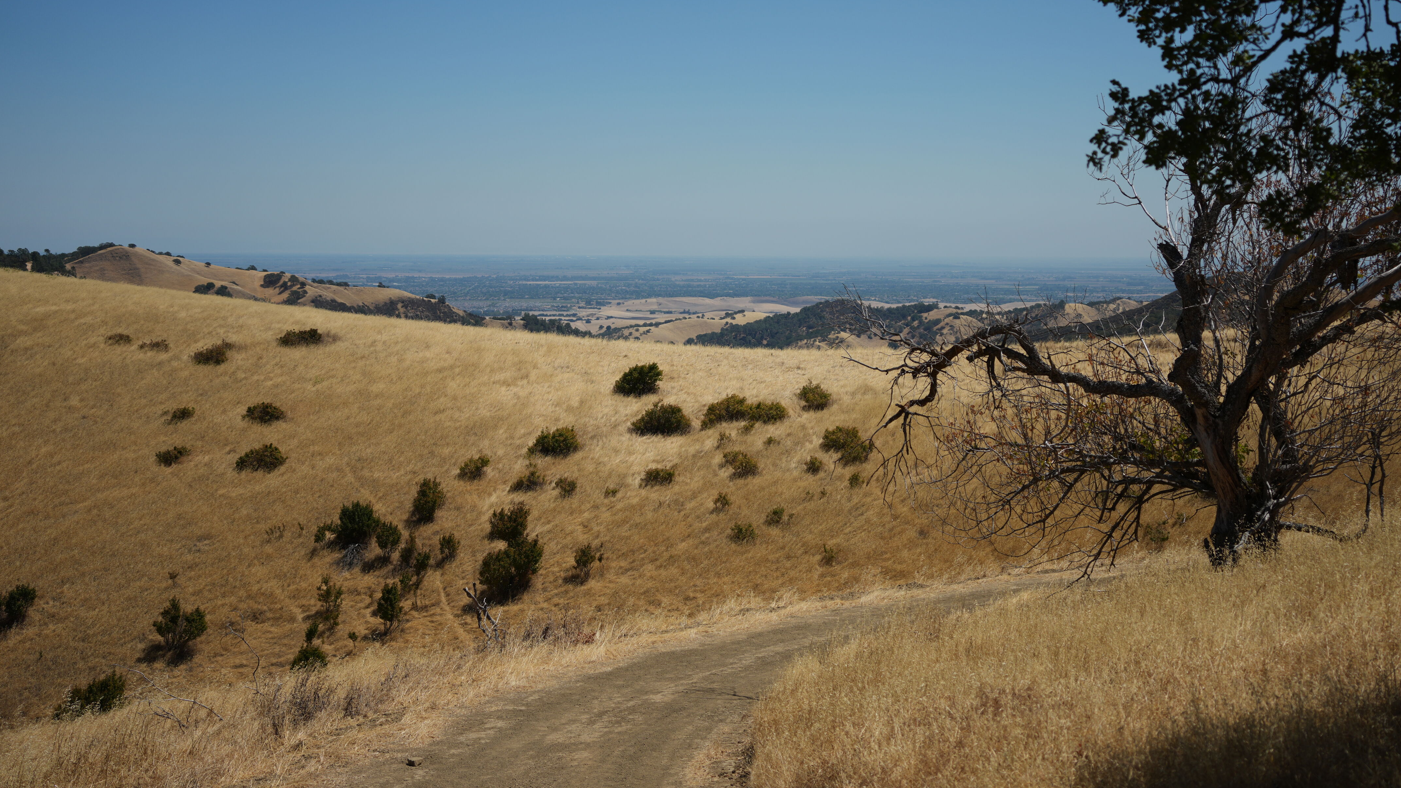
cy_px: 379
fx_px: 1969
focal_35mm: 53
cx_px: 697
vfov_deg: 22.6
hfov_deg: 39.2
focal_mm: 50
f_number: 4.5
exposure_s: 1/2000
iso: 125
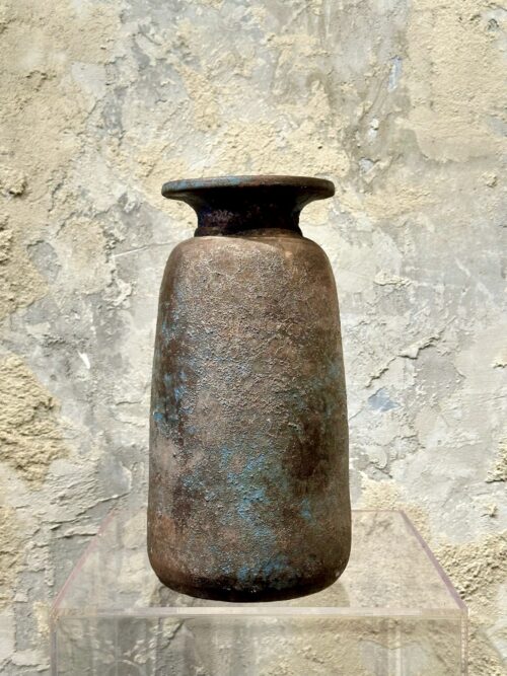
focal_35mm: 48
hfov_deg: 30.3
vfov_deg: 39.7
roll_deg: -0.3
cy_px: 338
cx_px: 254
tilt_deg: -1.4
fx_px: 938
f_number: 1.78
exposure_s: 1/100
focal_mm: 6.86
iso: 50
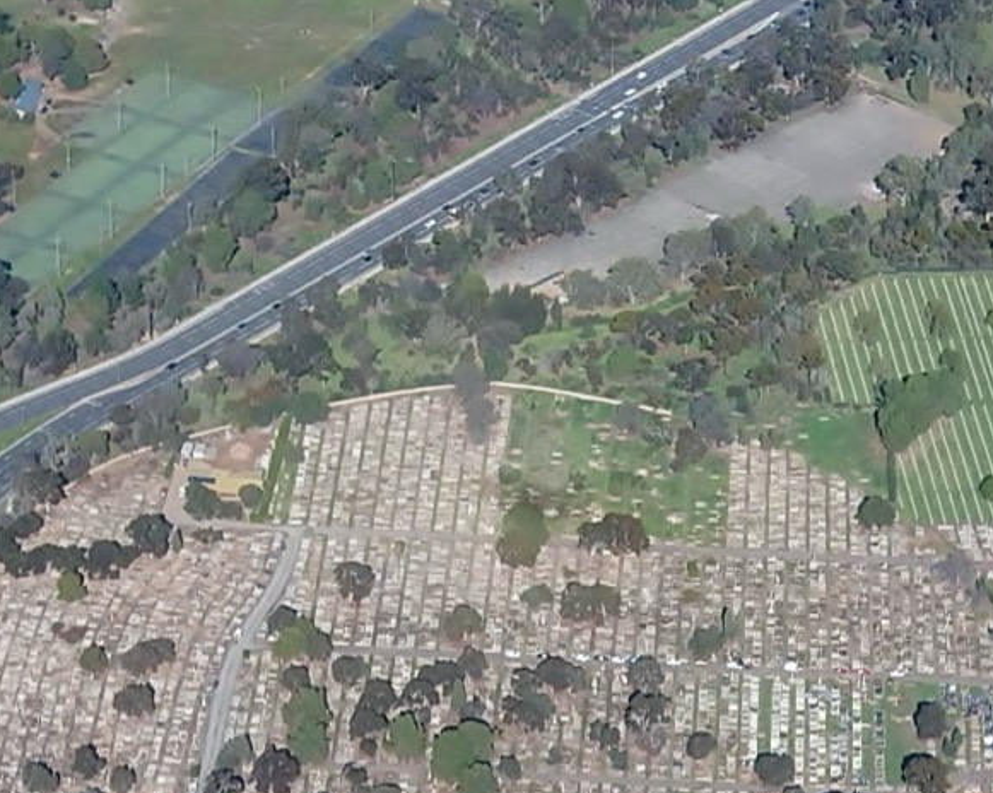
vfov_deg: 9.2
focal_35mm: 167
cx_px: 721
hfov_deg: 11.5
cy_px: 825
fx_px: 4905
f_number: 4.8
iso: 125
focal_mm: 12.6
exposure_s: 1/400
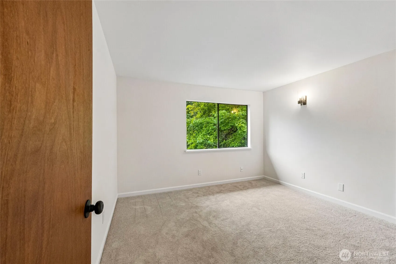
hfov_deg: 100.4
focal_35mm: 15
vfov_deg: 77.3
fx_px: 165
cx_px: 198
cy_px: 132
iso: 800
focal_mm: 10
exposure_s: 1/30
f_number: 9
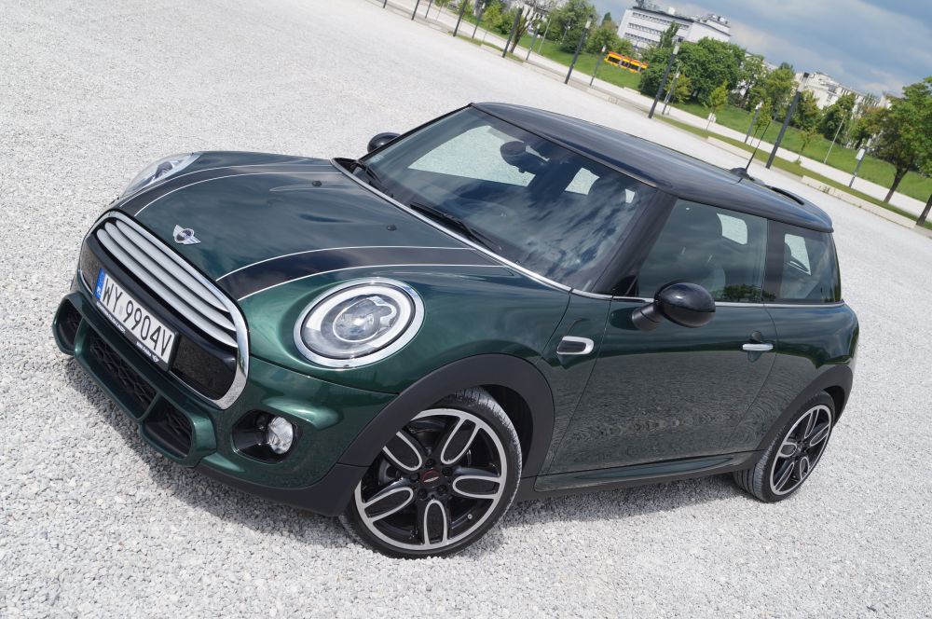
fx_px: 1008
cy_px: 310
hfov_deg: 49.6
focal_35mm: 39
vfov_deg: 34.1
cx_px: 466
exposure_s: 1/320
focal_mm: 26
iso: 100
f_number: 8
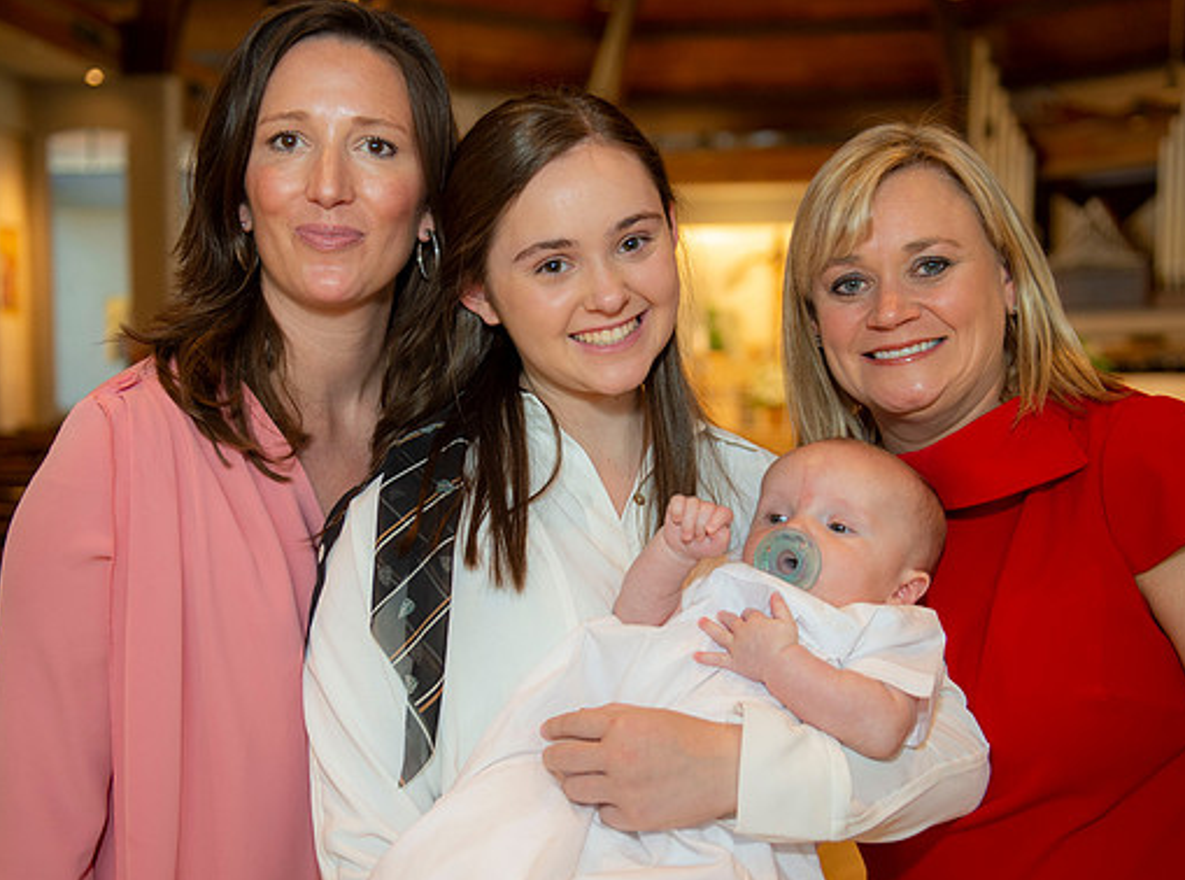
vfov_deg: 29.5
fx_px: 1671
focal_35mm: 49
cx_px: 552
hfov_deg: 39.0
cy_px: 493
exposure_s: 1/100
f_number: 3.2
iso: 1000
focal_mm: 40
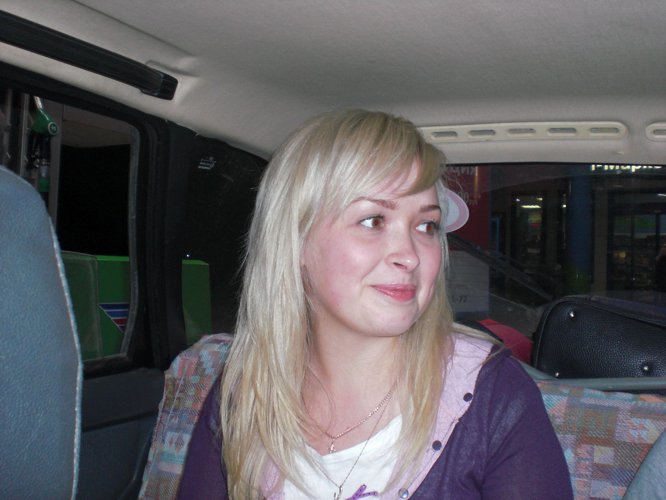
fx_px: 731
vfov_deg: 37.7
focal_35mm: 38
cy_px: 250
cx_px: 333
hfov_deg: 49.0
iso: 200
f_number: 3.1
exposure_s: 1/60
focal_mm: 6.3
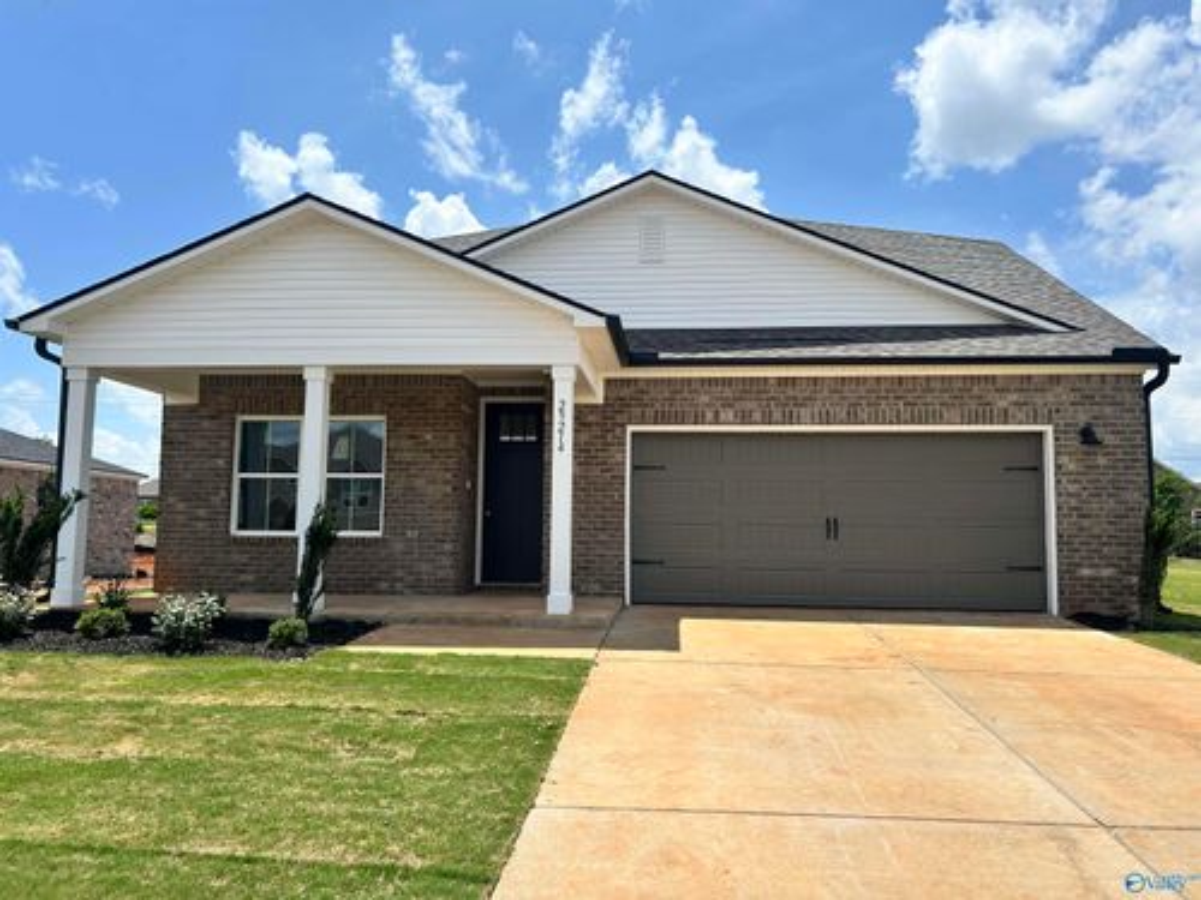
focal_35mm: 26
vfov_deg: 53.1
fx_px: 902
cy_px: 450
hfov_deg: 67.3
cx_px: 600
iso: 50
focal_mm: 5.7
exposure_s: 1/5319
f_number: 1.5
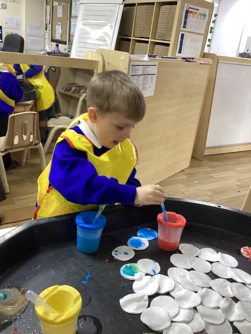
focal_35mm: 31
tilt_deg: -21.1
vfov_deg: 58.4
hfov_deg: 45.4
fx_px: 300
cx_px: 126
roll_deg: -6.3
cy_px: 167
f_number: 2.4
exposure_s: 1/50
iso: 250
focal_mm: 3.3
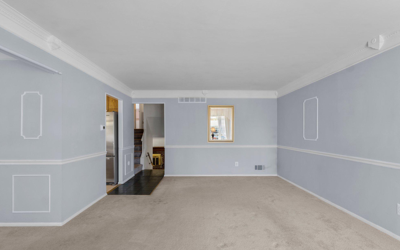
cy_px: 138
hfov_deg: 97.8
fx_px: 174
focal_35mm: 16
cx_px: 199
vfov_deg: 71.0
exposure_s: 1/6
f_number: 8
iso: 100
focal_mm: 10
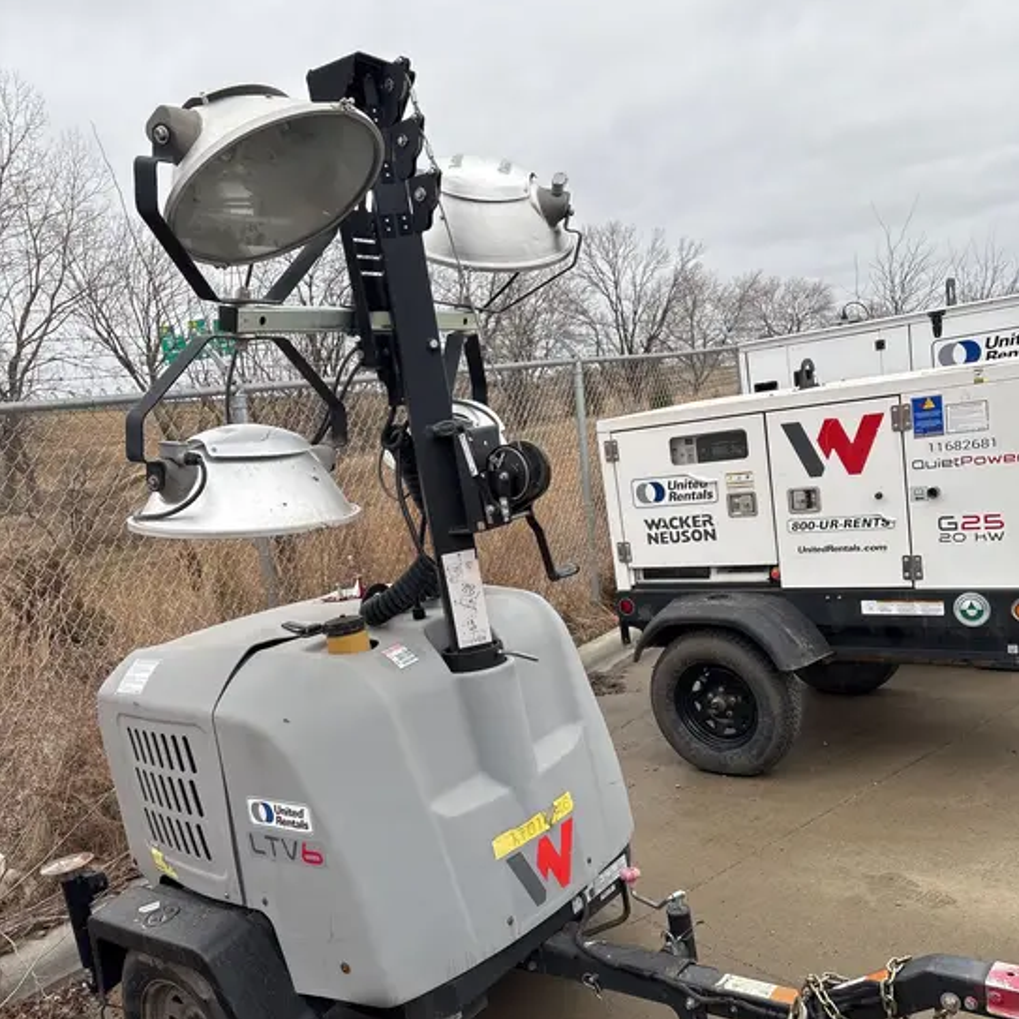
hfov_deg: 52.5
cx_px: 514
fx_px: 1032
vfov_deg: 52.1
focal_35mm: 31
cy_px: 618
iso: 50
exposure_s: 1/687
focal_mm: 5.96
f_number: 1.6
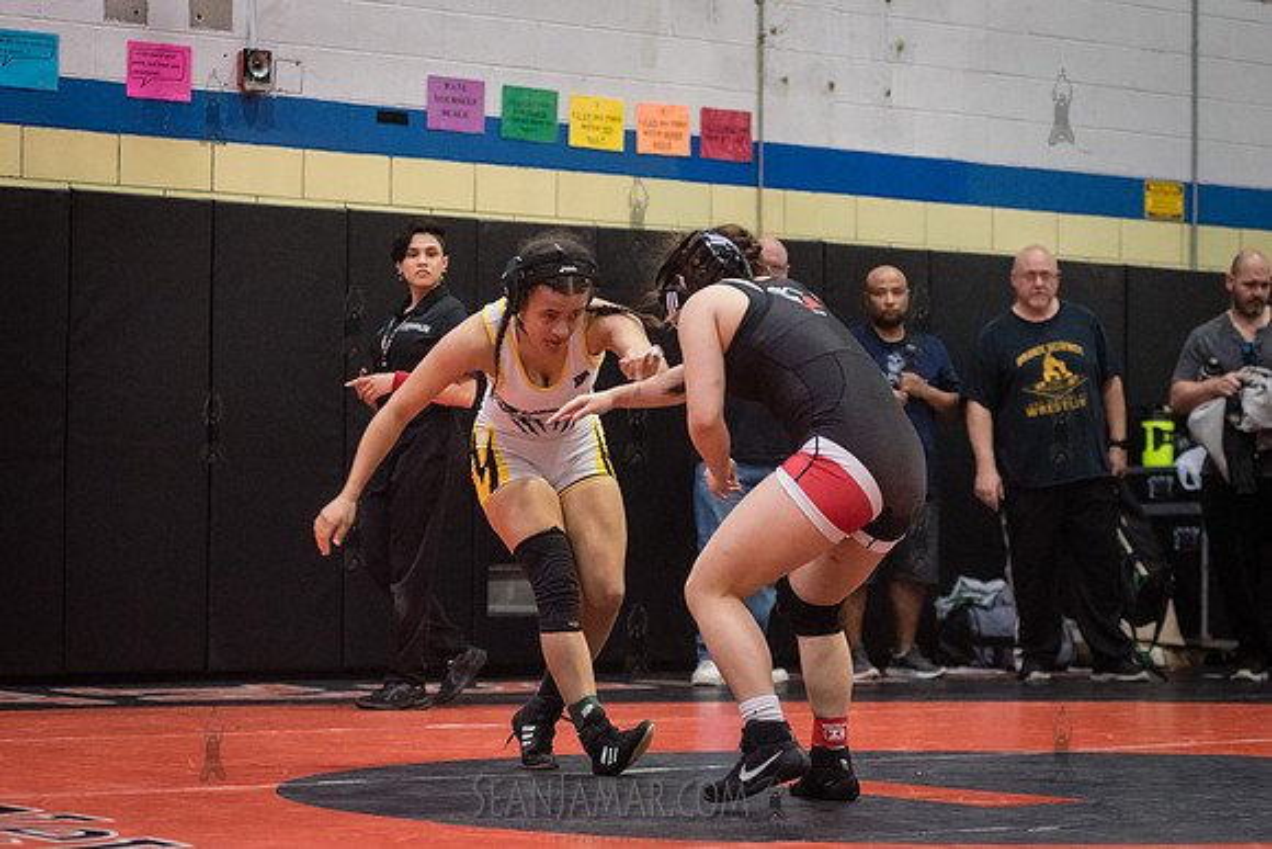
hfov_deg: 21.8
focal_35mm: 93
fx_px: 3297
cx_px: 666
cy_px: 426
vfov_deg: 14.7
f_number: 3.5
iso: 8000
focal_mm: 86
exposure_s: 1/400
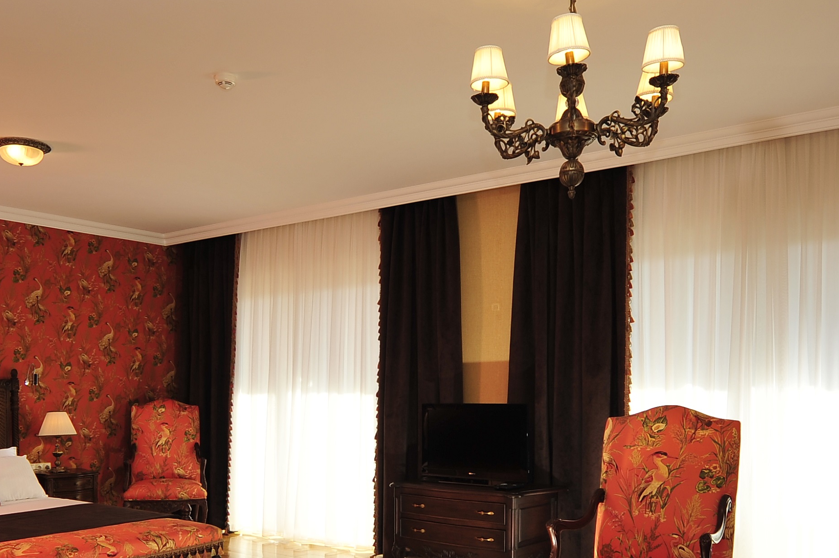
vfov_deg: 36.3
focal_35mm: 36
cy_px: 385
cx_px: 339
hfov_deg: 52.8
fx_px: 839
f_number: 9
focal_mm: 16
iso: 200
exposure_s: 1/50
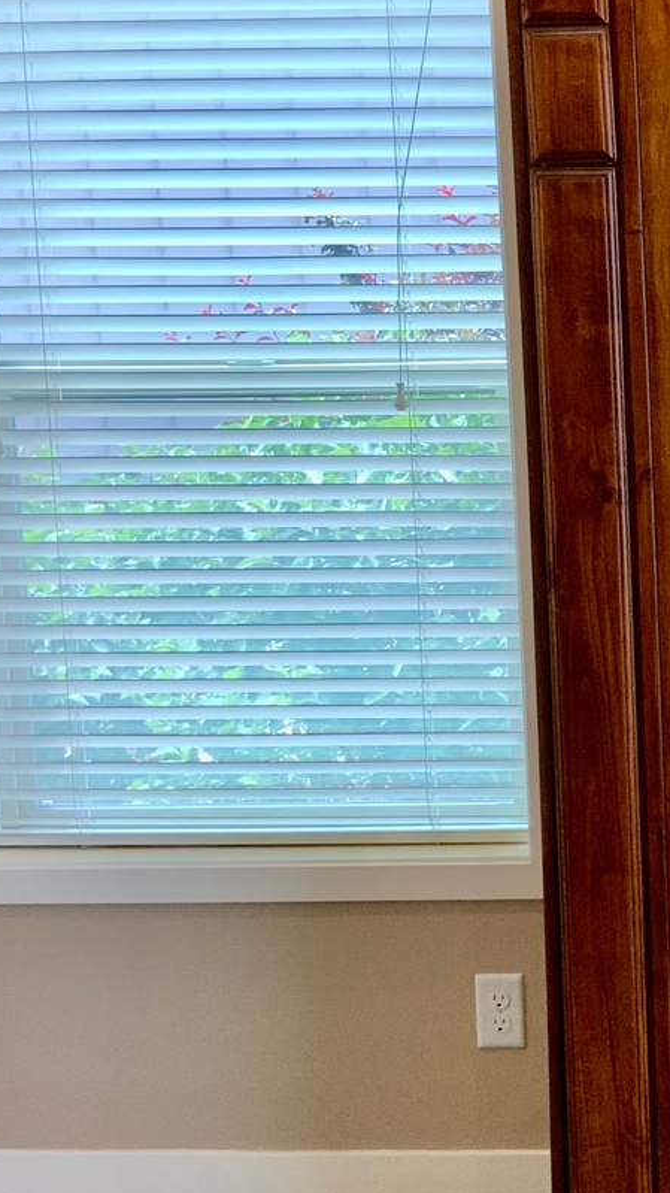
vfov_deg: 26.2
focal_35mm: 81
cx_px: 1077
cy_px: 532
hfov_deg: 13.8
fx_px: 2560
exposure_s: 1/120
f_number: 1.8
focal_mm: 3
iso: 64
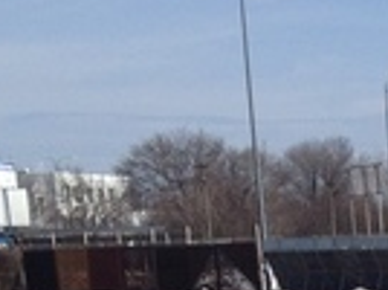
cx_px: 796
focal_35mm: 209
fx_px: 2338
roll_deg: +3.1
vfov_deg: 6.7
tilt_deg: -13.2
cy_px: 731
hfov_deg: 8.9
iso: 50
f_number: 2.4
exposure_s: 1/1905
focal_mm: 4.28
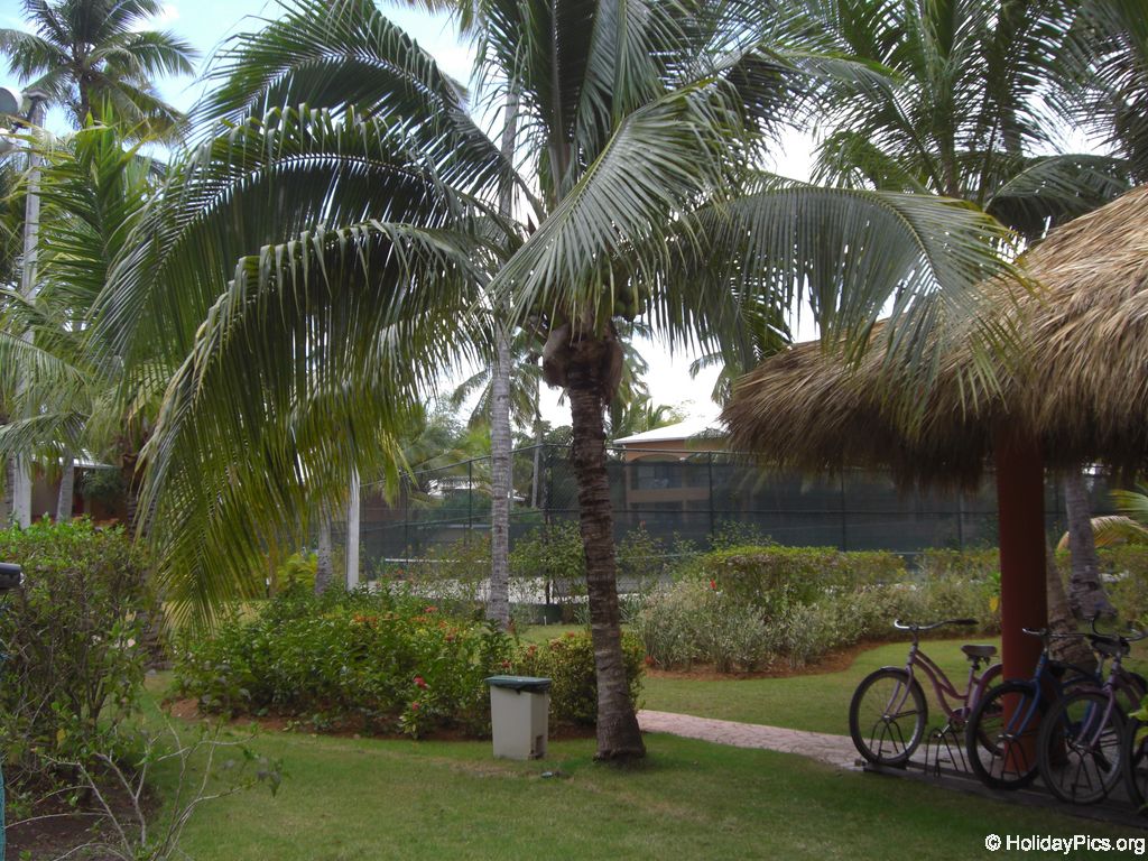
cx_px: 574
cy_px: 430
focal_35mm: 38
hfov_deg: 49.0
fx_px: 1260
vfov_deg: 37.7
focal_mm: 6.2
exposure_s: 1/200
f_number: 2.7
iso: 64
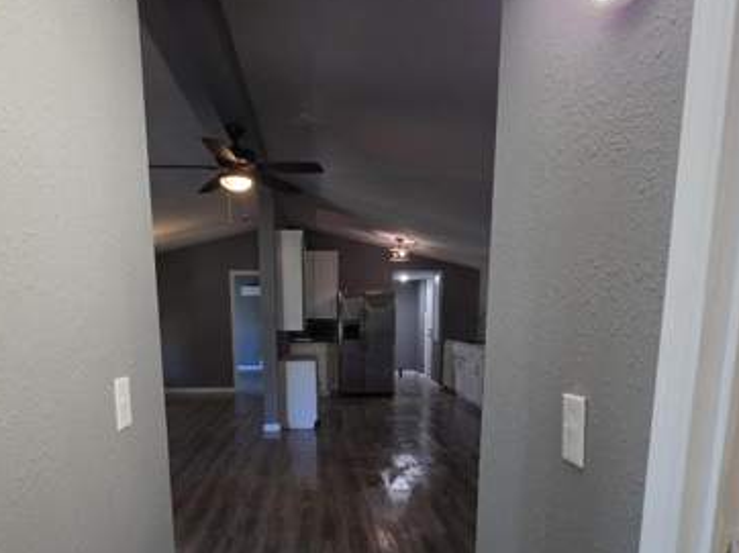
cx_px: 333
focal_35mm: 23
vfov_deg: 56.1
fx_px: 491
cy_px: 410
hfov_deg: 73.8
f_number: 1.9
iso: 250
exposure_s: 1/120
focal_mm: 2.2
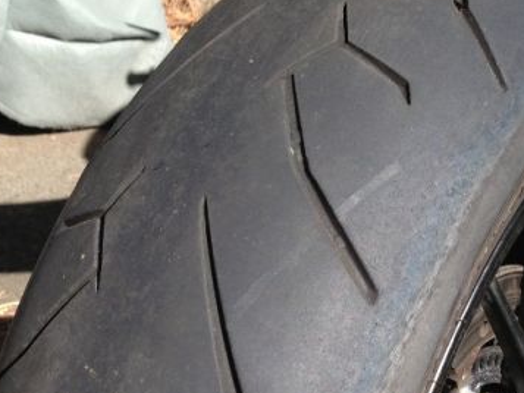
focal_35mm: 74
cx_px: 401
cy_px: 268
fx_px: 1121
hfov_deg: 26.0
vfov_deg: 19.8
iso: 50
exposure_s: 1/723
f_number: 2.4
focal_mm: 4.13
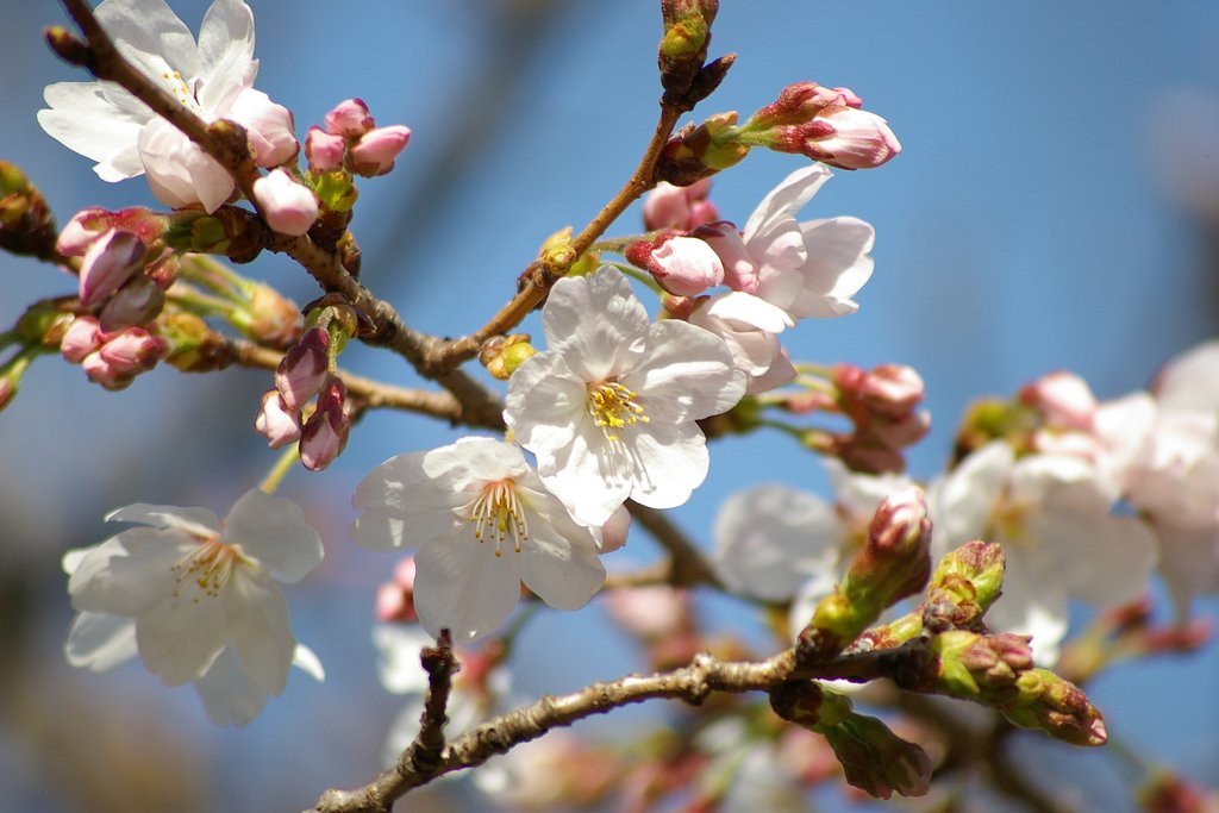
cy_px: 406
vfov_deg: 3.1
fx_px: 15239
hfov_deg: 4.6
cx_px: 610
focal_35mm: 450
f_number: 8
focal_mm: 300
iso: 200
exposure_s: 1/500
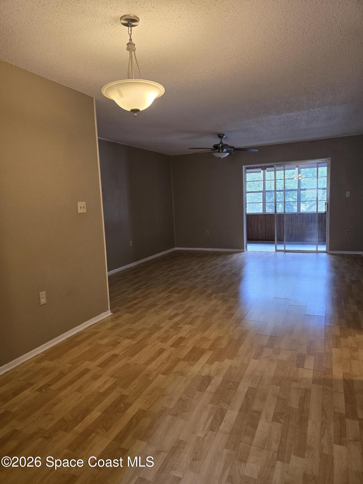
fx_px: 322
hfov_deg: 58.9
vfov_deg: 73.9
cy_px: 242
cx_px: 182
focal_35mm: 23
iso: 250
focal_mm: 6.3
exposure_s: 1/120
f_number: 1.7
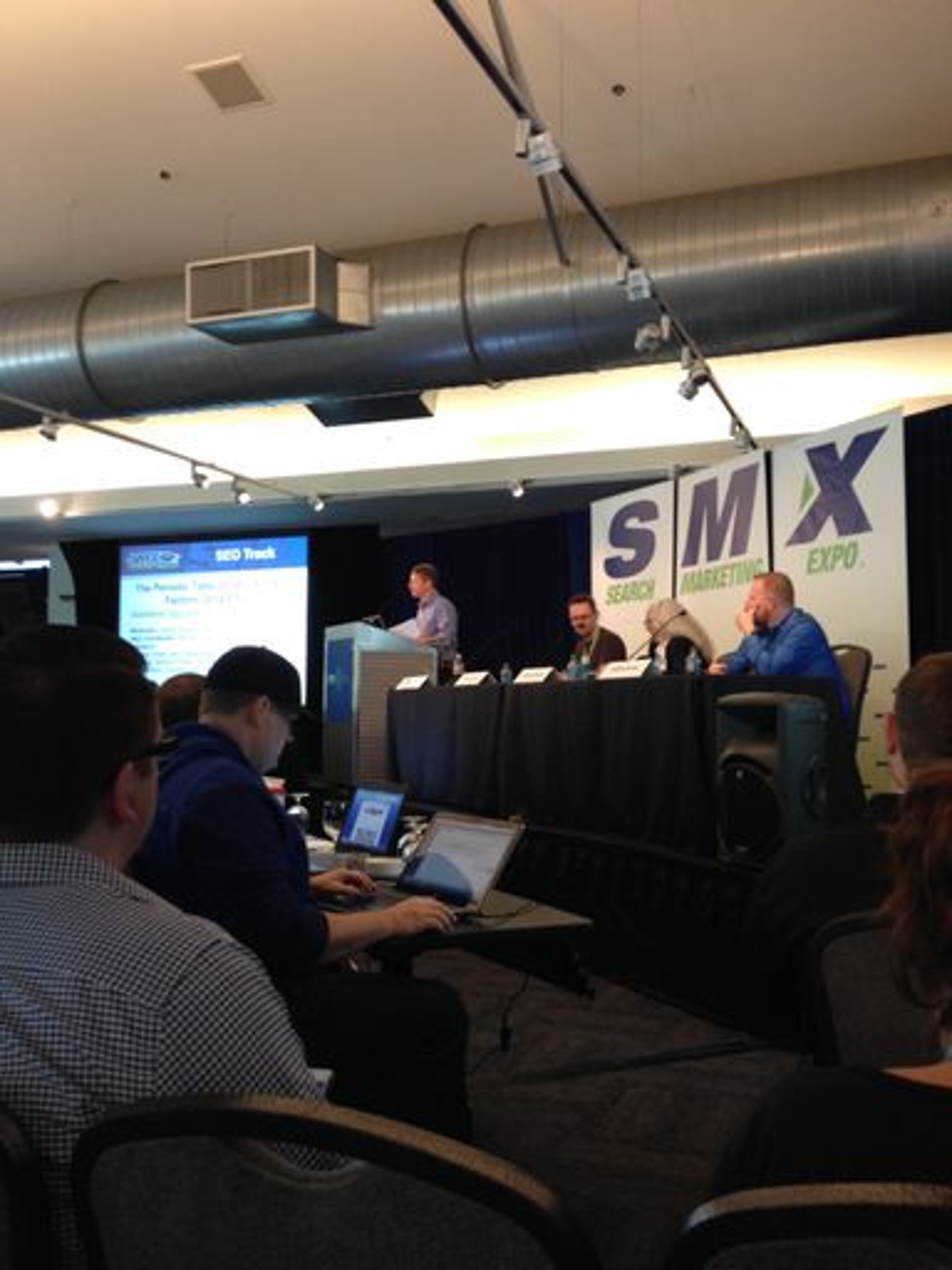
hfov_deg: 40.7
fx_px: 1283
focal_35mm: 35
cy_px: 635
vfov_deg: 52.6
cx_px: 476
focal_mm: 4.28
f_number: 2.4
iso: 125
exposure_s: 1/20
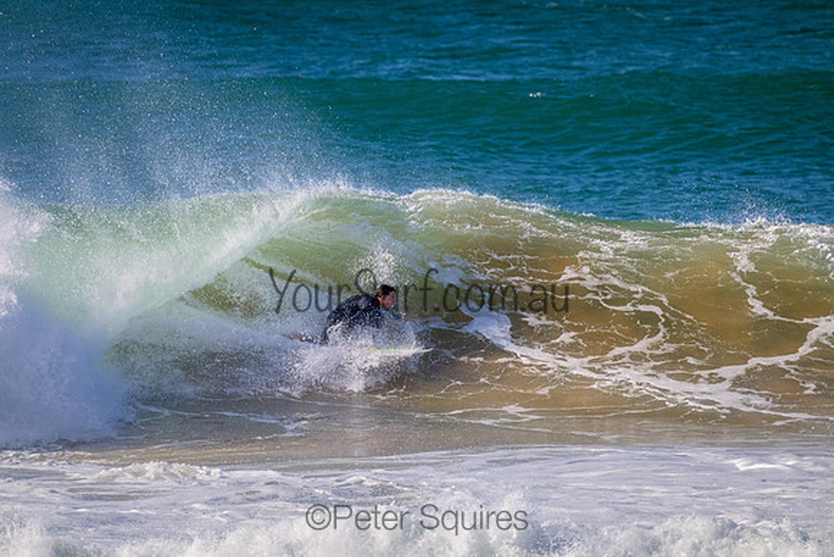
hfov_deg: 2.6
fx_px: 18537
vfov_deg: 1.7
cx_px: 417
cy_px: 278
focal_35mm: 800
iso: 1800
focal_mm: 800
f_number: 11
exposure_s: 1/2000
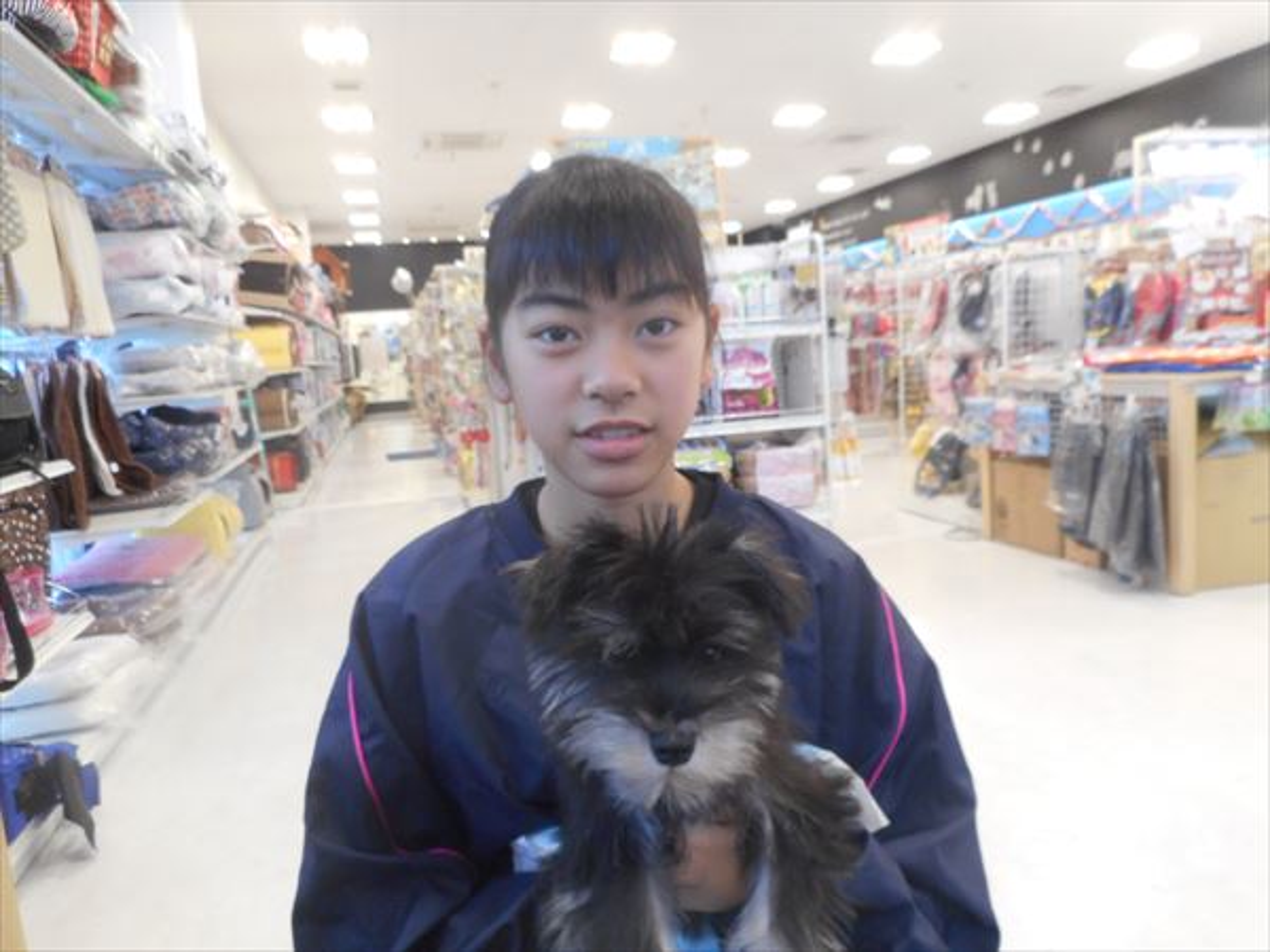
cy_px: 476
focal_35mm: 25
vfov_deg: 54.9
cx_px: 635
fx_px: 917
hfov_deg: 69.4
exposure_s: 1/30
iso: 280
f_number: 3.7
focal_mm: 4.5
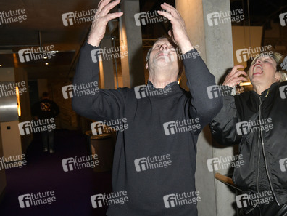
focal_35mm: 35
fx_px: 290
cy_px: 108
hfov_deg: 52.5
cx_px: 163
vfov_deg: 40.7
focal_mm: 32
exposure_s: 1/250
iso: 2500
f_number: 6.3
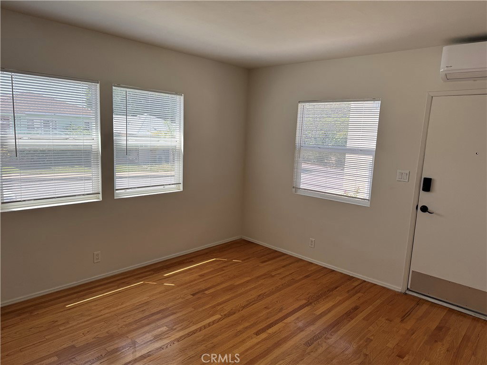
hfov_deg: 71.6
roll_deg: -2.6
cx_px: 244
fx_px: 338
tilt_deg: -10.9
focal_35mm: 24
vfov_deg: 56.8
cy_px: 182
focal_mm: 6.76
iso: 80
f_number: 1.78
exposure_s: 1/457
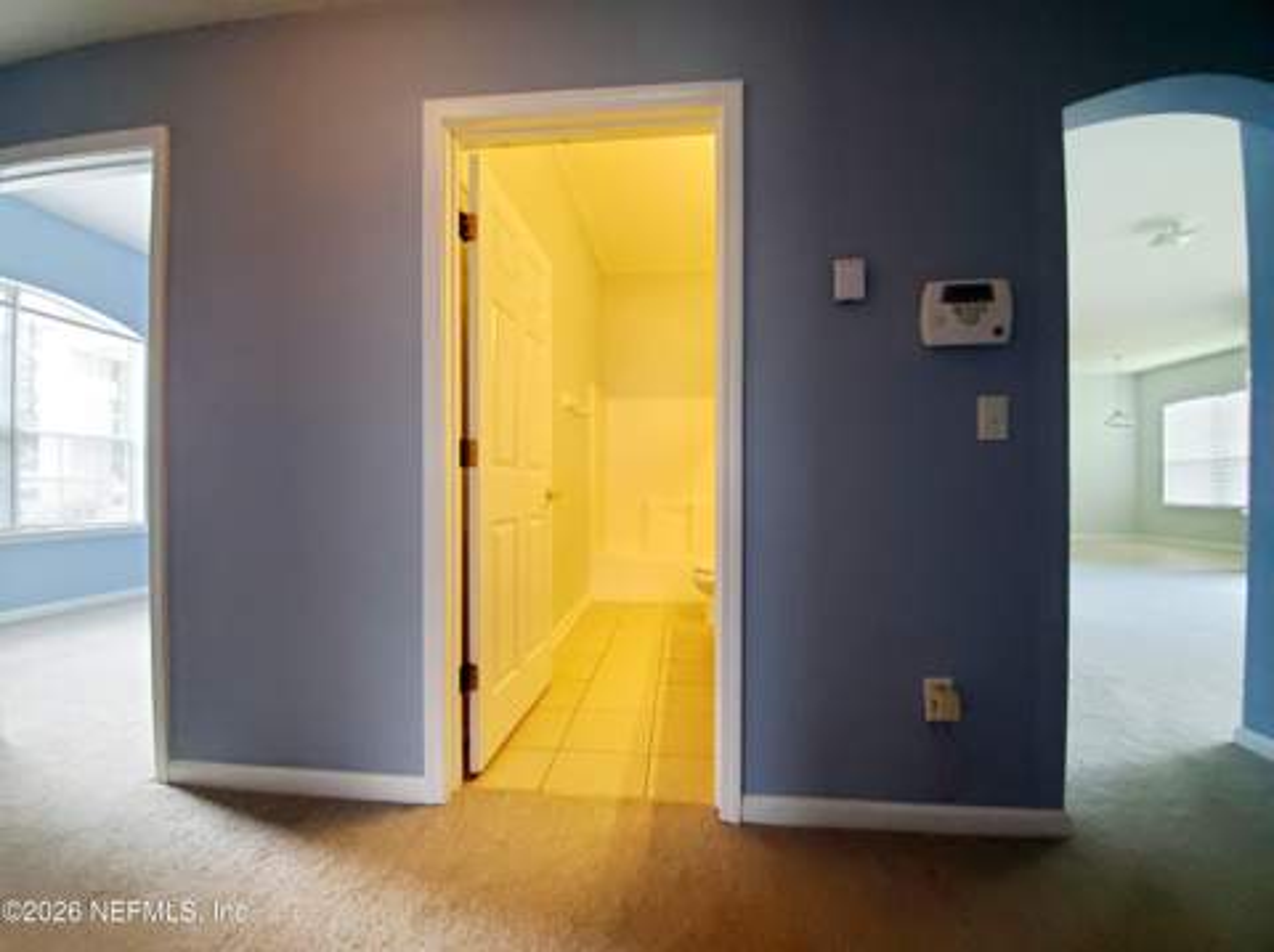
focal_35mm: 13
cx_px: 637
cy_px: 476
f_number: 2.2
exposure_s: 1/59.2
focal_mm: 1.8
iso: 320
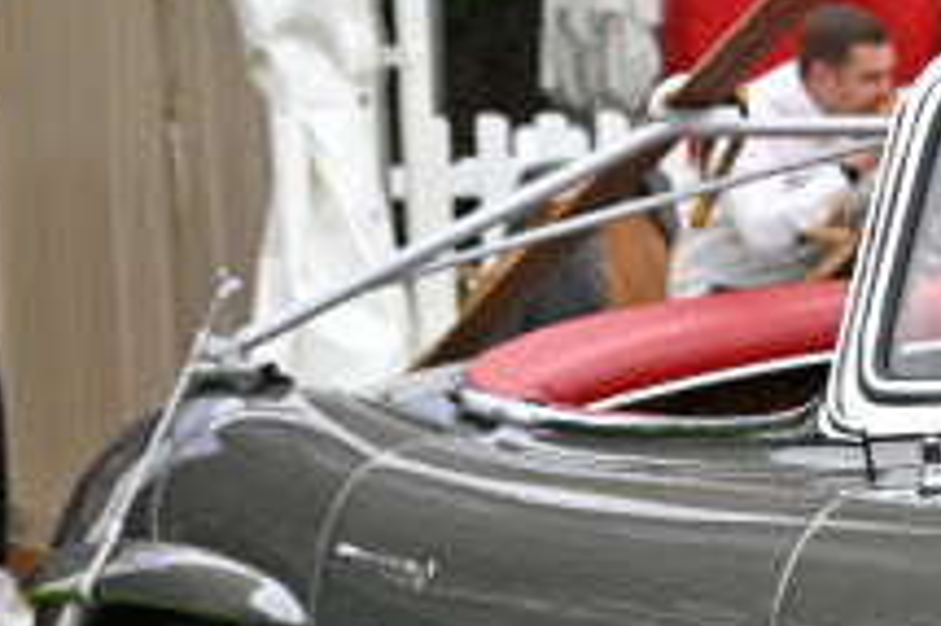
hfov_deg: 8.8
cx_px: 1926
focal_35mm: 219
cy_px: 843
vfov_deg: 6.2
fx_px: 5720
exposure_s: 1/320
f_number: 5
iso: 100
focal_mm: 46
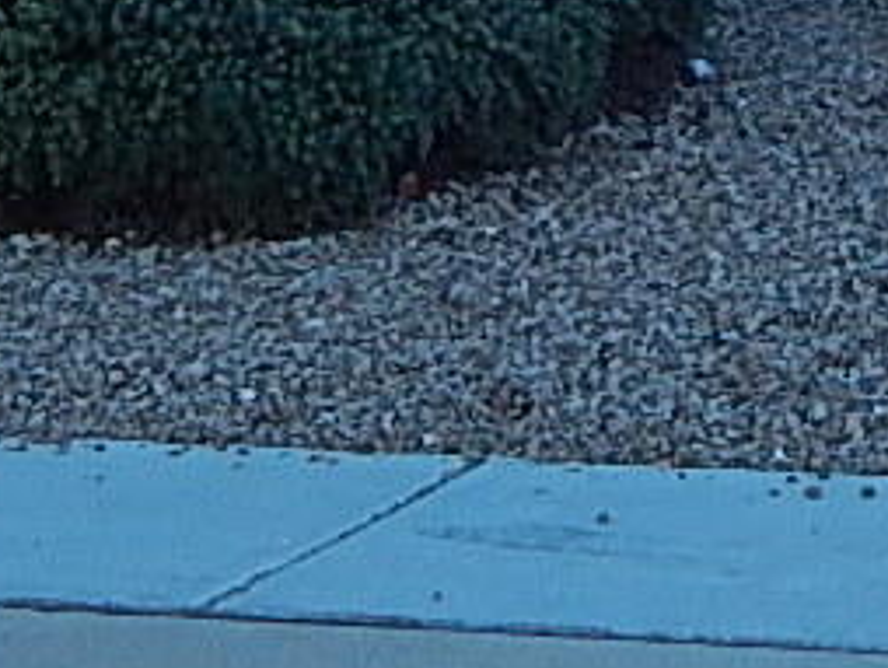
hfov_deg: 8.2
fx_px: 6137
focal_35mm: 239
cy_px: -864
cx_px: 843
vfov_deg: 6.0
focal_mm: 6.8
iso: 125
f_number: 3.4
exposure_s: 1/320
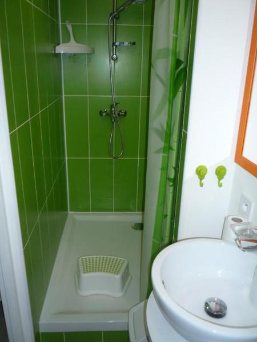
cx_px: 128
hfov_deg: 46.8
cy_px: 171
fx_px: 297
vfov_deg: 60.0
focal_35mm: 30
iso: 100
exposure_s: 1/30
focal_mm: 5.2
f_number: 3.3
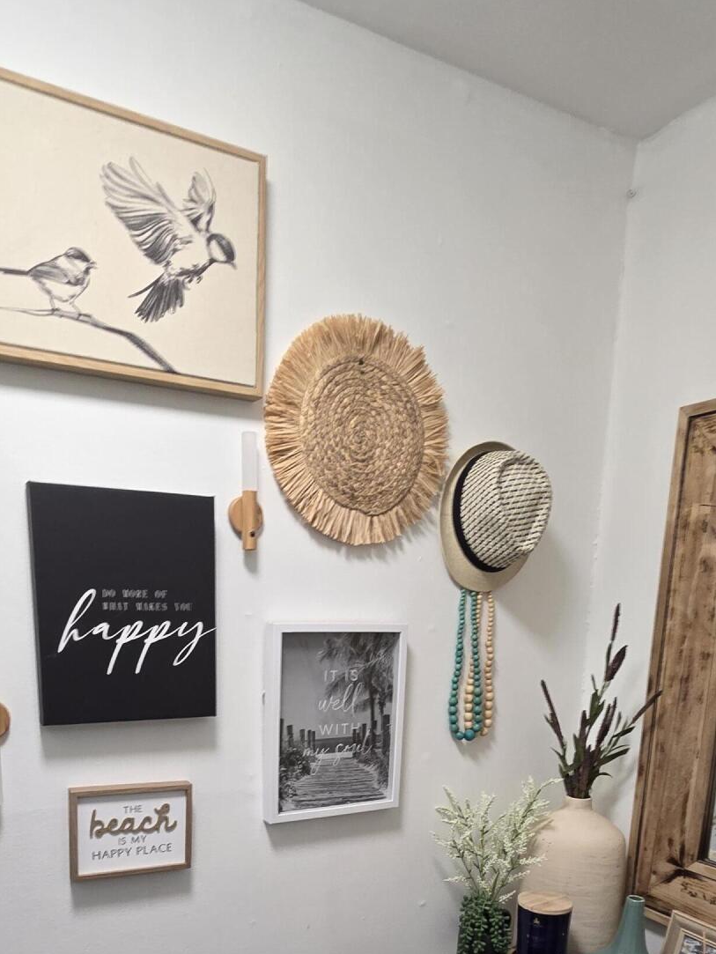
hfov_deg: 56.3
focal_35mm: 24
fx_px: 661
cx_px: 278
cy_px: 752
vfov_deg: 65.6
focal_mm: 2.2
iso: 125
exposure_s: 1/60
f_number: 2.2
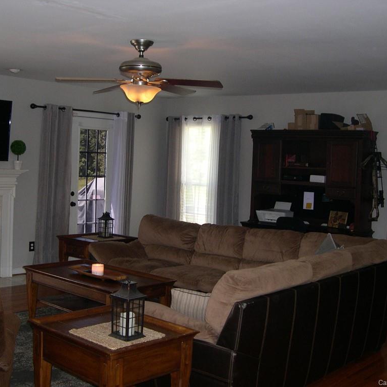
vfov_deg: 37.6
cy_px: 193
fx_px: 569
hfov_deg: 37.5
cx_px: 177
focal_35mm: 45
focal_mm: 8
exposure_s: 1/60
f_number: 2.8
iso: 194
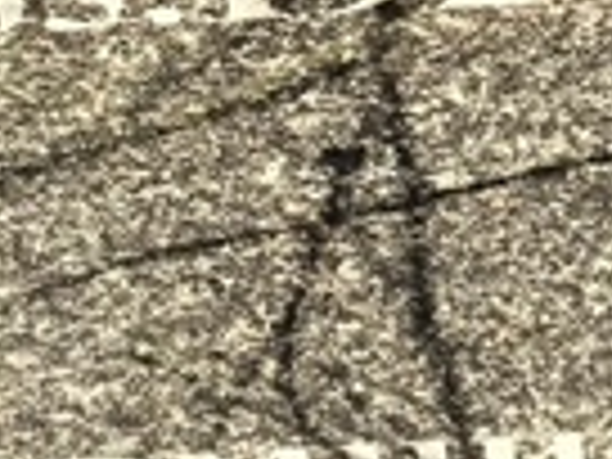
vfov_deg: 5.0
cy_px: -382
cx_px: 538
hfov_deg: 6.7
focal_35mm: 293
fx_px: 5180
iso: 50
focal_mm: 4.71
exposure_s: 1/159
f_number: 1.7
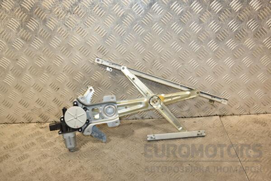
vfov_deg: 35.5
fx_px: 282
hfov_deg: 51.3
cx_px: 136
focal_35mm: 38
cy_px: 90
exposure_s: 1/200
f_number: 5.6
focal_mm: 25
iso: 800
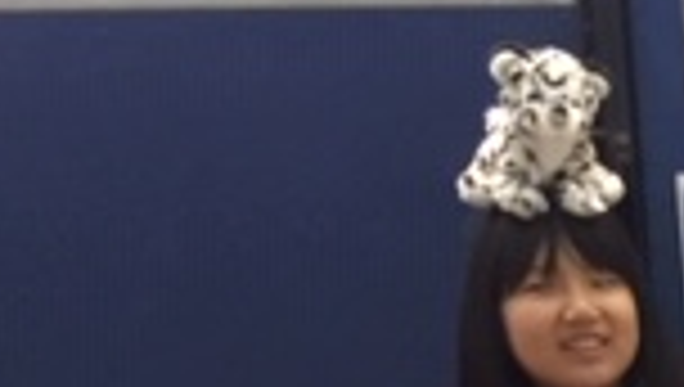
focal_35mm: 133
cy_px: 864
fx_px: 2416
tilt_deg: -12.4
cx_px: 1404
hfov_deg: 13.6
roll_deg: +1.0
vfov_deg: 8.5
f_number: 2.2
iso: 125
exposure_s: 1/10
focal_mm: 4.15
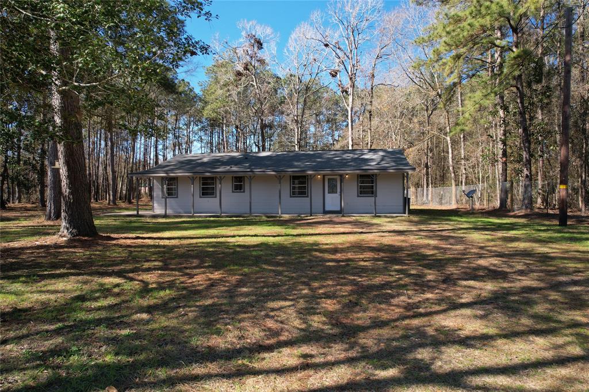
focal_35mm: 22
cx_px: 294
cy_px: 196
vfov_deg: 57.2
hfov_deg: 78.6
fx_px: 360
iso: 100
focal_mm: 8.38
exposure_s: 1/80
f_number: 2.8
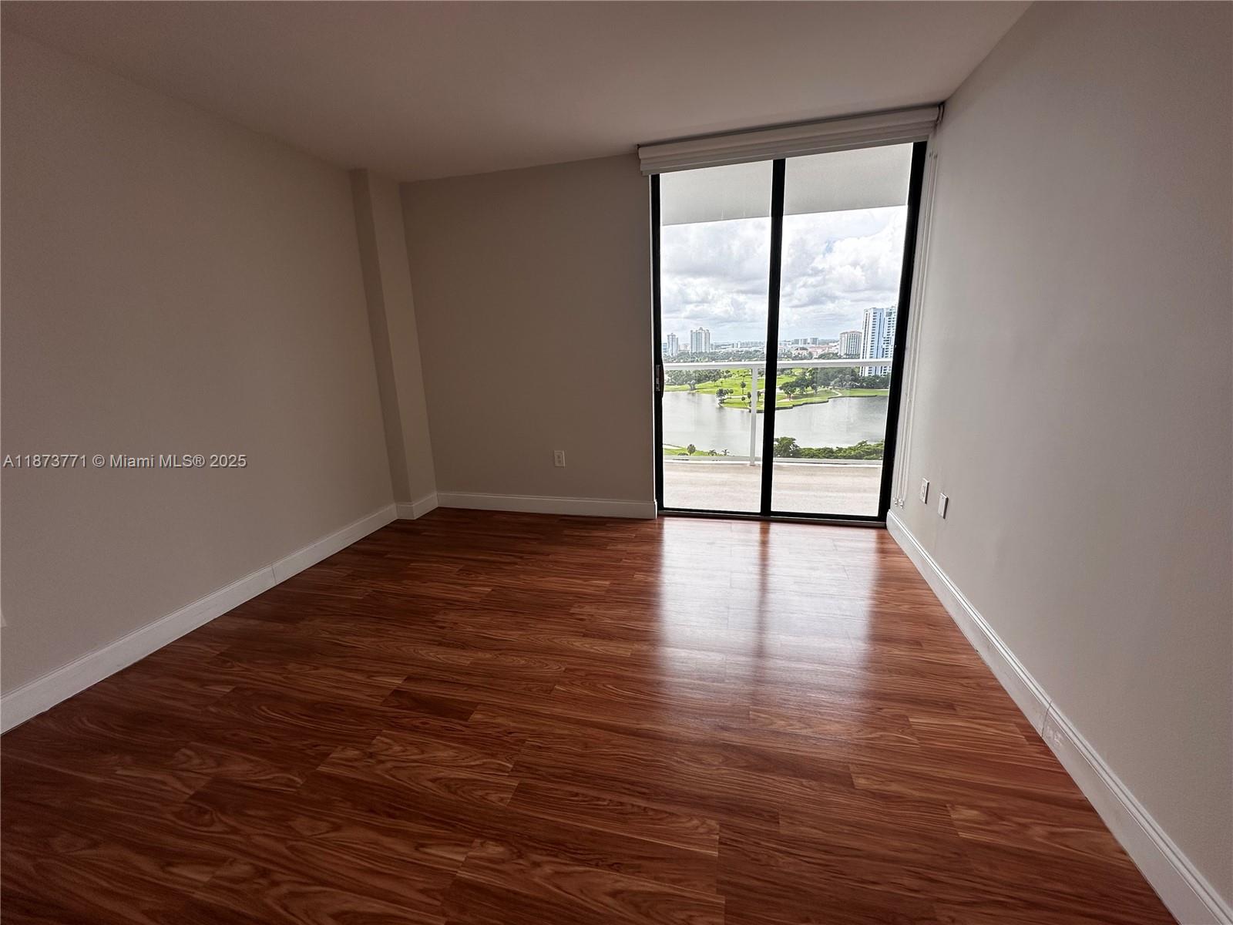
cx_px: 616
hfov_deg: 102.1
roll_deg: +1.5
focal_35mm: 14
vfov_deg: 85.7
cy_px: 462
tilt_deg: -12.8
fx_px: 499
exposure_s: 1/506
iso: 40
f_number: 2.2
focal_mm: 2.22
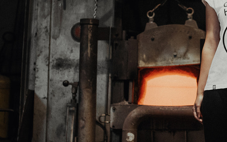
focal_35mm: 89
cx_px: 231
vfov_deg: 14.7
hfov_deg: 22.3
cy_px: 86
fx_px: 551
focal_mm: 35
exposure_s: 1/250
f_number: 2.8
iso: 1250
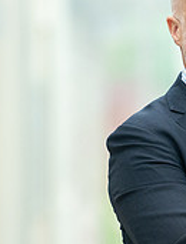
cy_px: 167
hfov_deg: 2.0
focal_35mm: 733
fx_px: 5206
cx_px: 199
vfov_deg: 2.7
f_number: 3.5
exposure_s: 1/200
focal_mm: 185
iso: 800
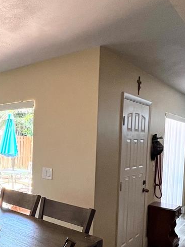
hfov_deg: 36.9
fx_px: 228
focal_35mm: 32
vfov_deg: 56.2
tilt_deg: -3.5
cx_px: -20
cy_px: 152
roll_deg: -1.1
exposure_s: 1/120
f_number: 1.8
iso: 125
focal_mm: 1.57
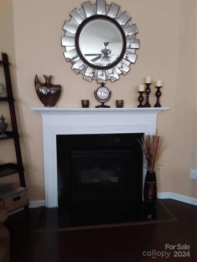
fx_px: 212
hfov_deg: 49.7
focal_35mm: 28
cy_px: 131
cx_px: 98
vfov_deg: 63.4
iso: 100
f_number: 1.9
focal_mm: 2.91
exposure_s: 1/40
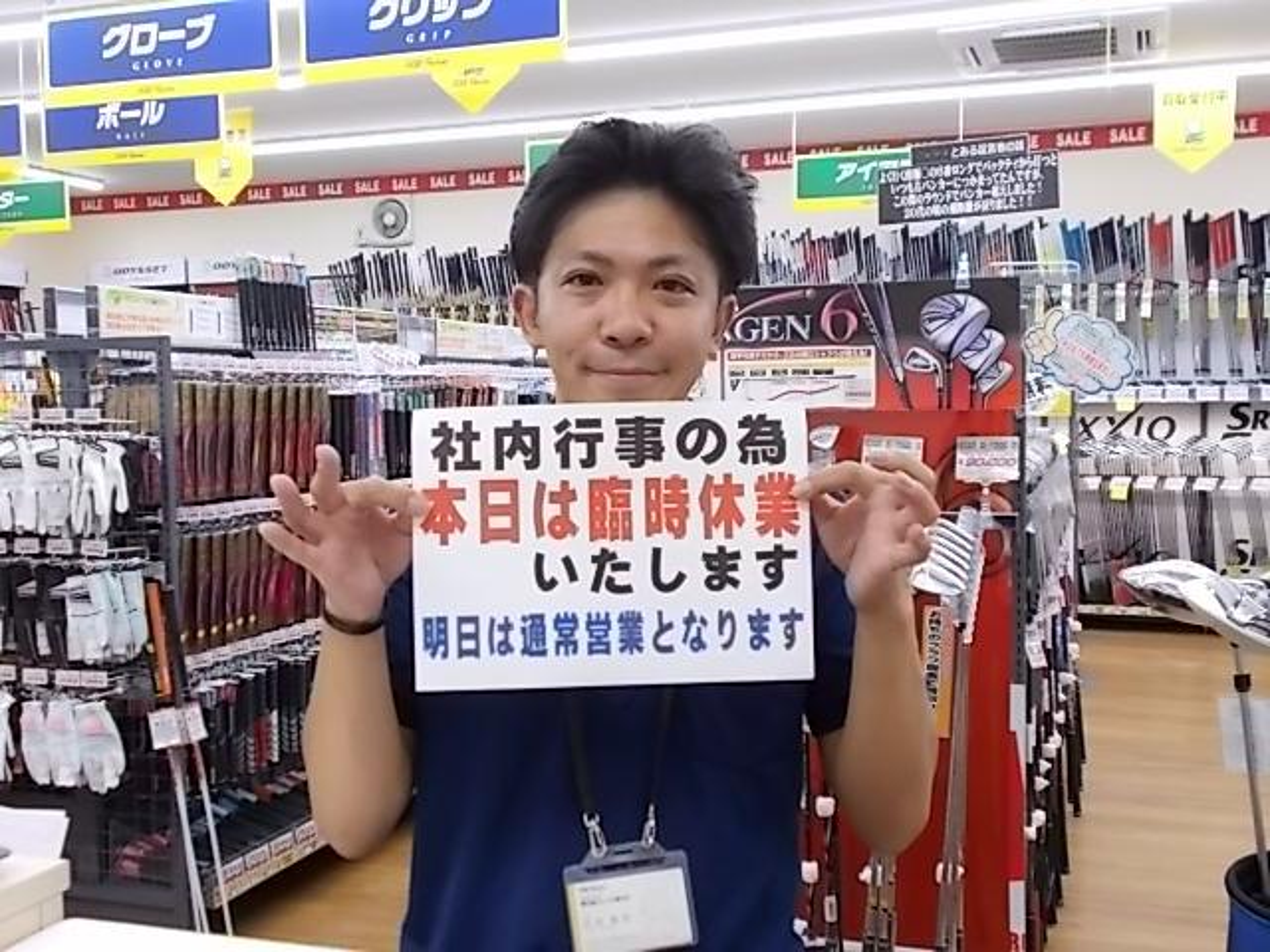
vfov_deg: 36.8
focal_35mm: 39
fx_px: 1431
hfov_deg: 47.9
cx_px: 635
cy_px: 476
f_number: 3.9
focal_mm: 6.9
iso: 180
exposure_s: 1/30
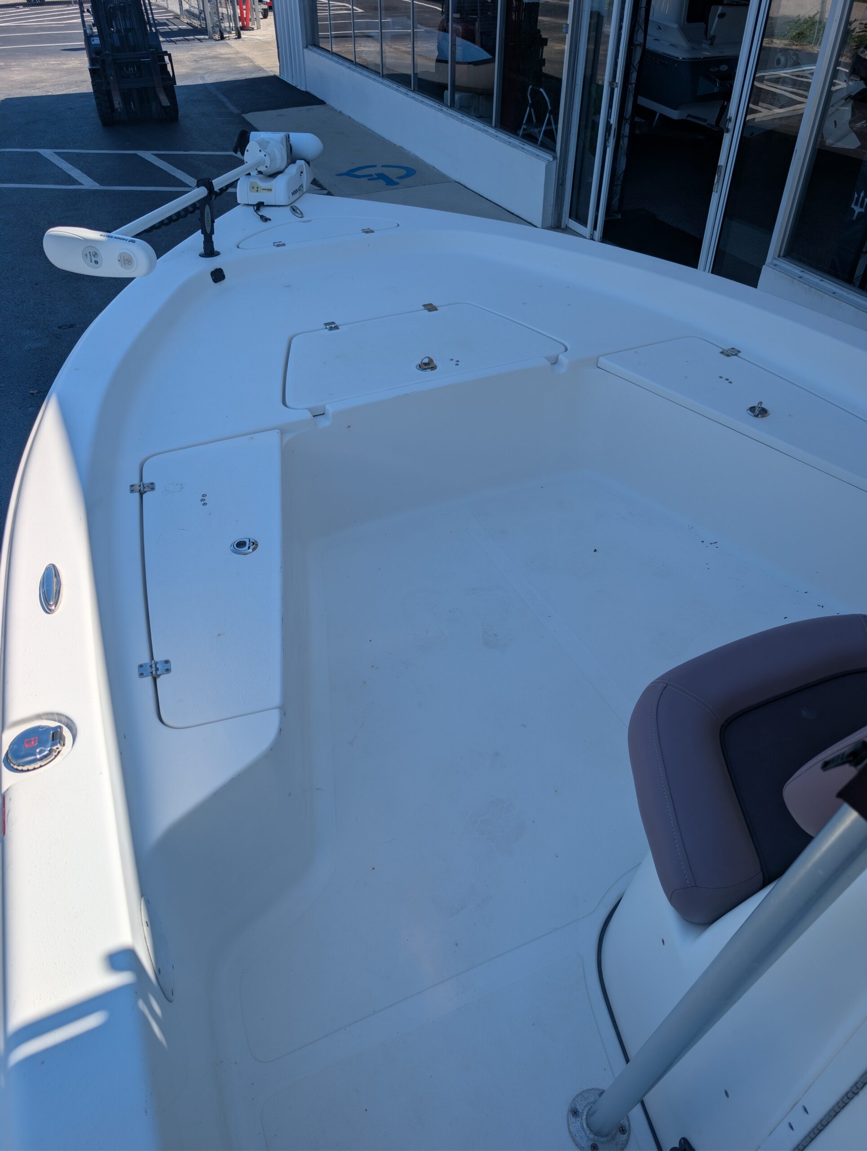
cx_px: 434
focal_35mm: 24
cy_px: 576
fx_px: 799
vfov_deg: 71.5
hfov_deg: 56.9
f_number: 1.68
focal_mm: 6.9
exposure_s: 1/1767
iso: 21
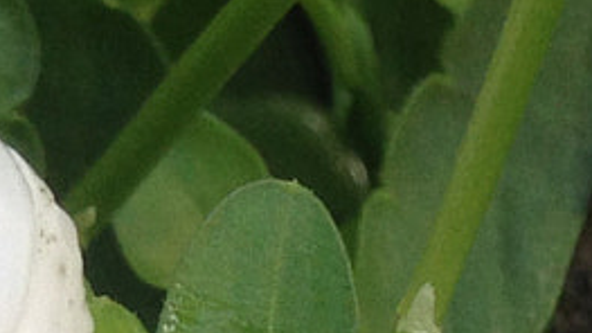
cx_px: 678
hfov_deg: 9.7
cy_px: 1202
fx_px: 3438
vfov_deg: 5.1
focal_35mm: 219
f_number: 2.4
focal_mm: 4.12
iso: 64
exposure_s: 1/120
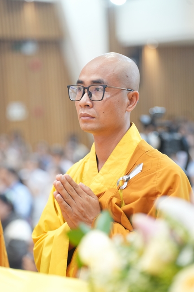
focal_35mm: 103
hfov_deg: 13.3
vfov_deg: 19.8
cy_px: 146
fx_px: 833
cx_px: 97
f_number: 2.8
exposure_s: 1/80
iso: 2000
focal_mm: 103
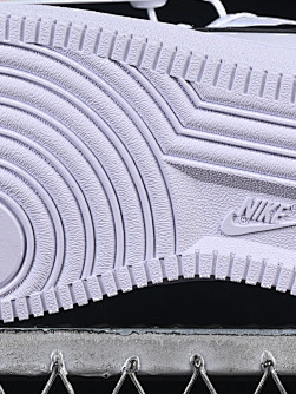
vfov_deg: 8.5
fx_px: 2653
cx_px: 150
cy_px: 63
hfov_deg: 6.4
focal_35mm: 233
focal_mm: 50
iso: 160
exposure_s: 1/100
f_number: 8
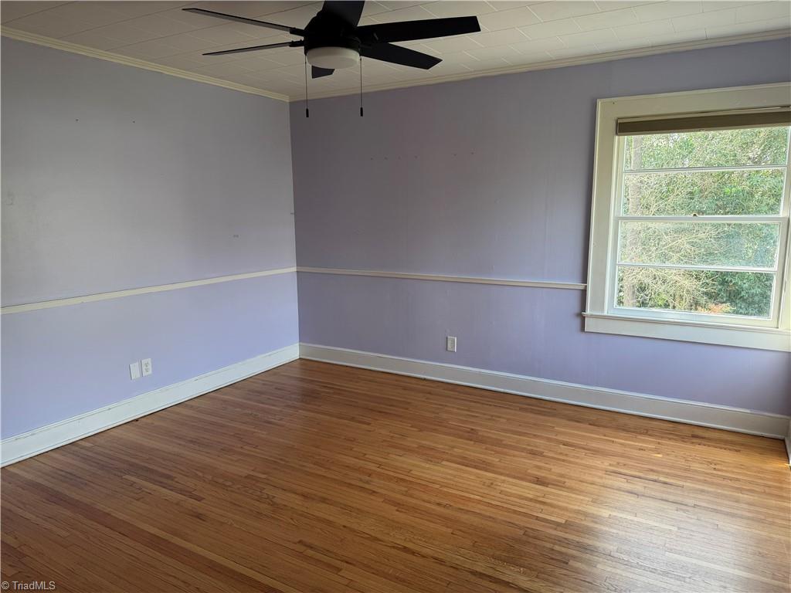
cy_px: 296
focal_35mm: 24
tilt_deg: -9.3
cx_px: 396
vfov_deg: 56.8
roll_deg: +0.4
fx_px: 548
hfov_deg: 71.6
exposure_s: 1/124
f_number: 1.78
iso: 64
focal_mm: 6.76
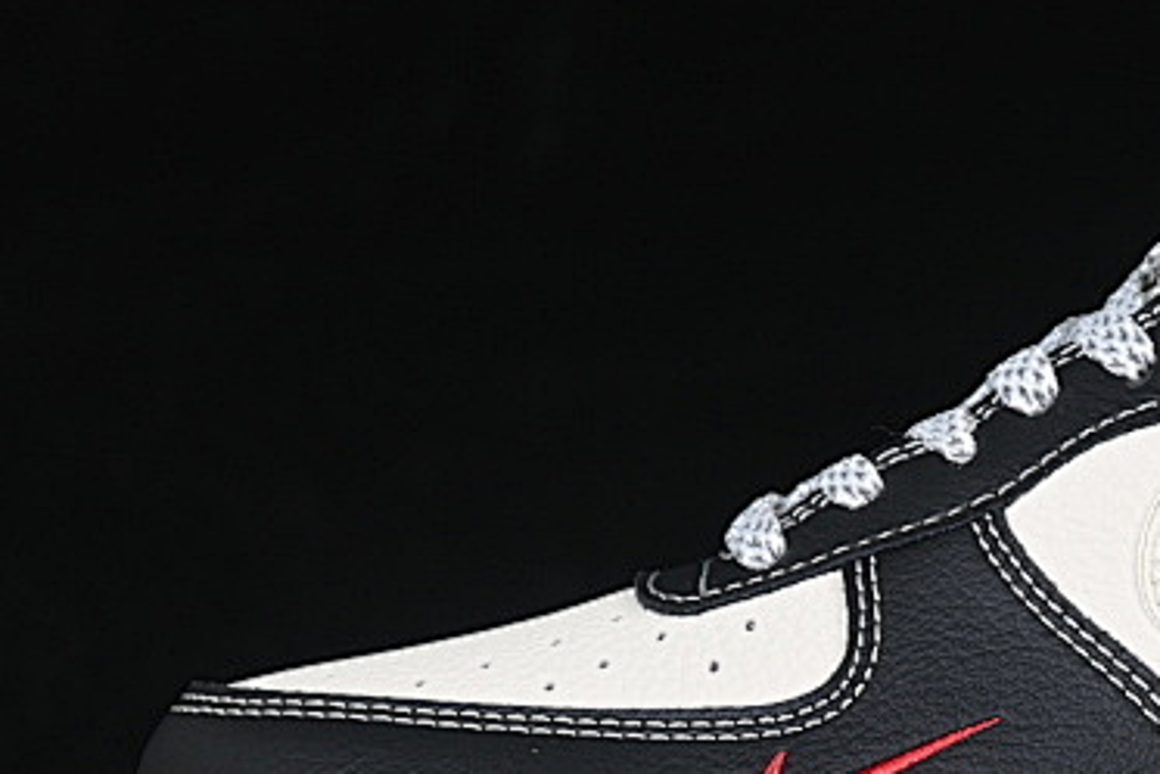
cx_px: 1256
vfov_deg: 6.3
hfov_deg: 9.4
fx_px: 6995
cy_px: 432
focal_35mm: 217
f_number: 7.1
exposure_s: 1/60
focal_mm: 50
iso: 160
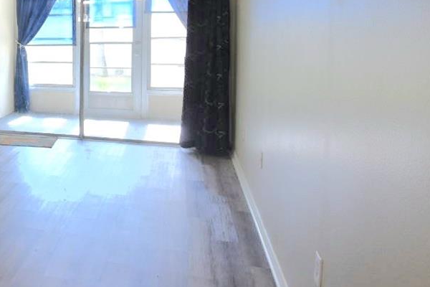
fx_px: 478
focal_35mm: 40
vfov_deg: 32.6
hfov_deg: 39.9
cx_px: -37
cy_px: 65
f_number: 5
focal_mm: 10
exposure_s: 1/100
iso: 400
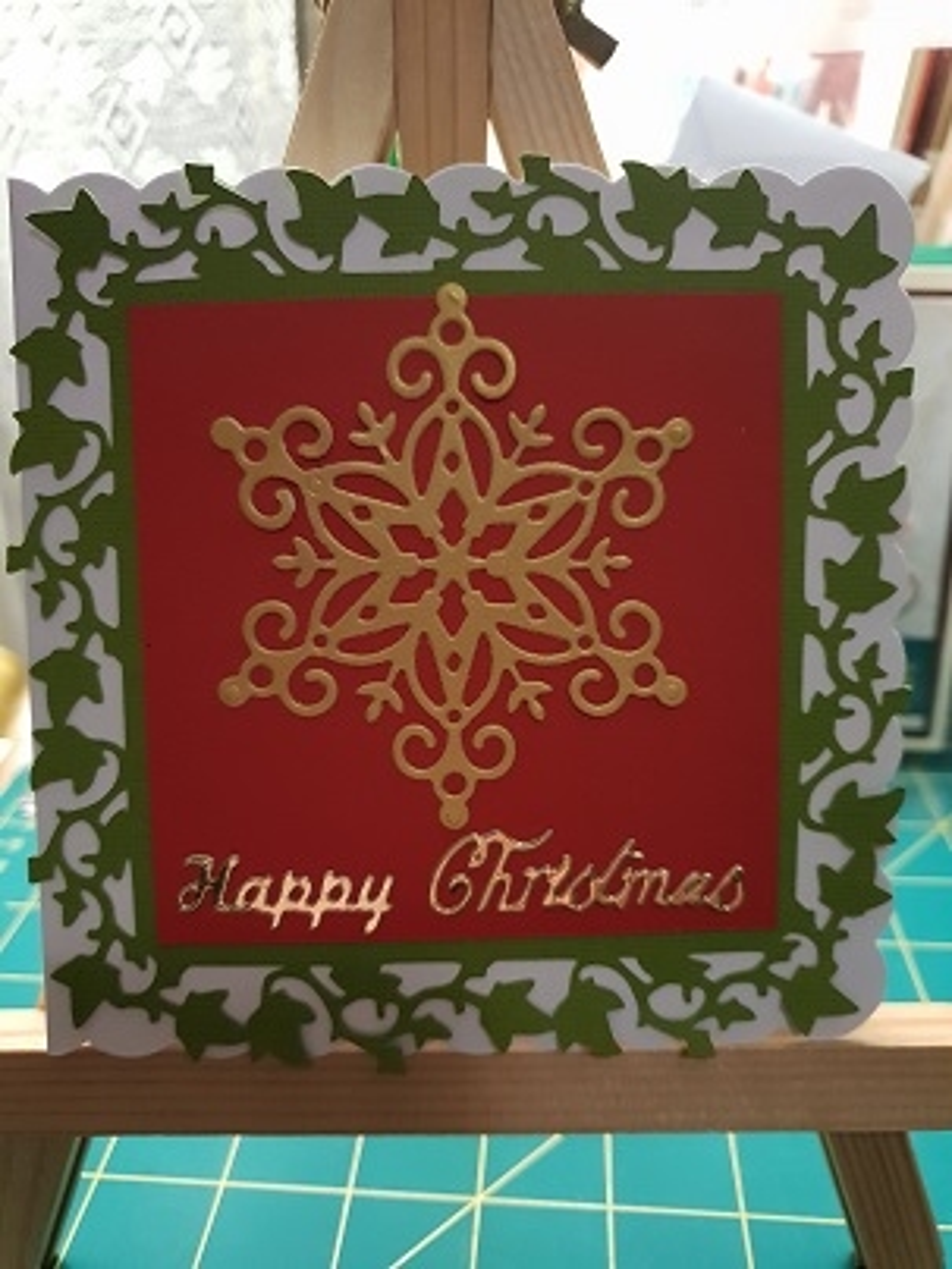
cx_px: 476
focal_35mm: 26
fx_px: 953
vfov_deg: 67.3
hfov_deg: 53.1
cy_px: 634
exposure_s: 1/50
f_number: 1.5
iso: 320
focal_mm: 4.3
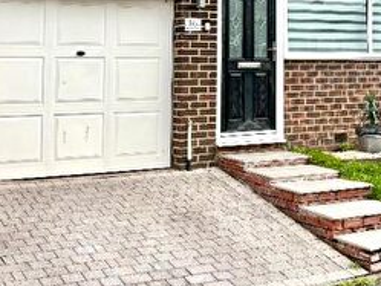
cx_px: 337
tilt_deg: +4.2
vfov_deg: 19.6
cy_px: 7
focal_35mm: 73
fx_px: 804
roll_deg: -0.1
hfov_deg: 25.9
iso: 50
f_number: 1.6
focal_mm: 5.96
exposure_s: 1/2865
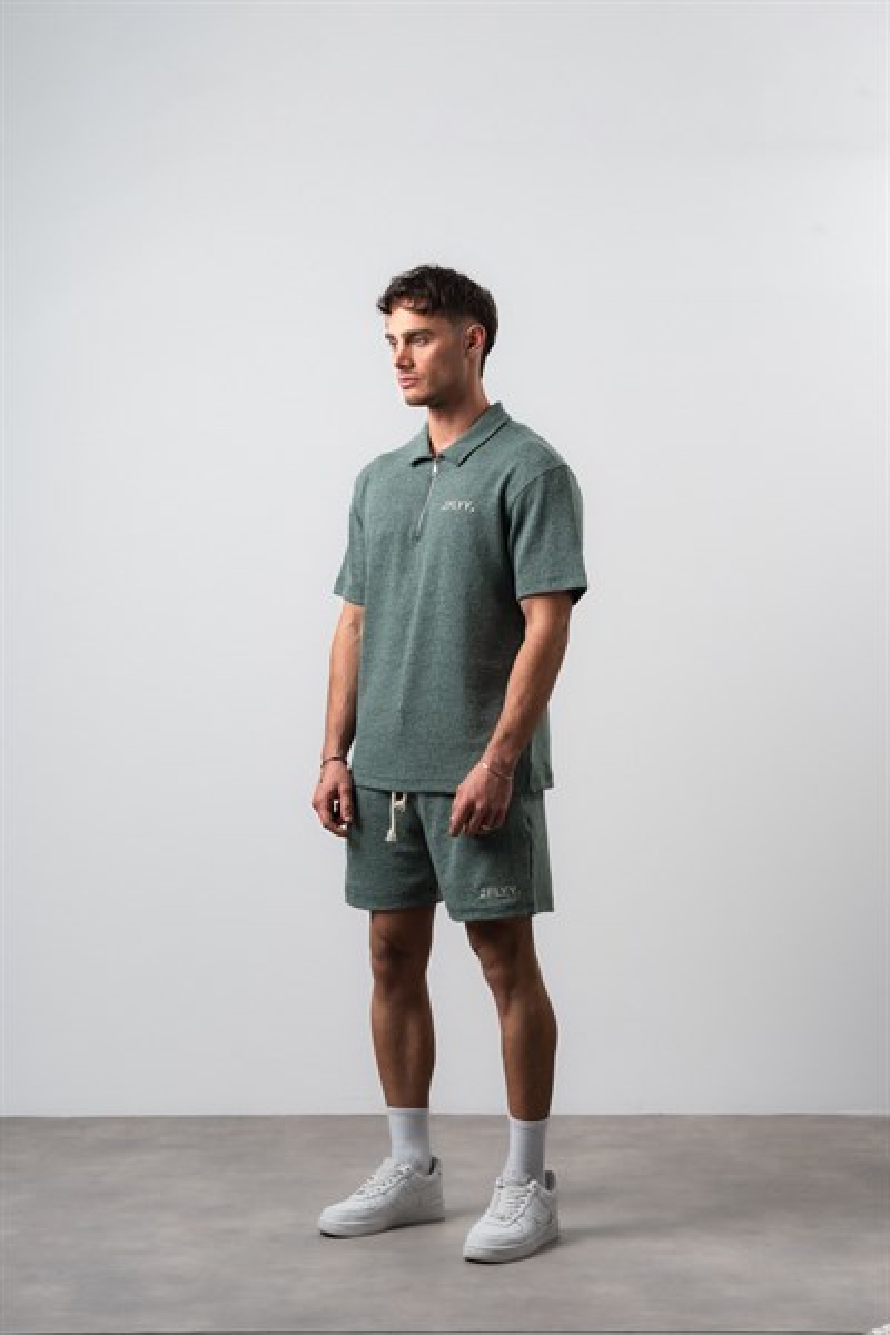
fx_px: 2596
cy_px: 668
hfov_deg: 19.5
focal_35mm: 70
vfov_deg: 28.8
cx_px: 445
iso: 100
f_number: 10
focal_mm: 70
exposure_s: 1/125
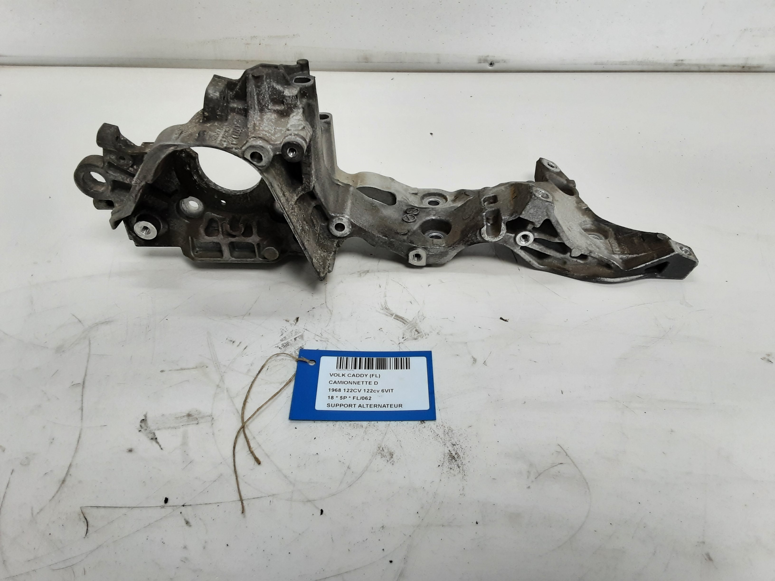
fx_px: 604
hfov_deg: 65.3
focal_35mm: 27
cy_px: 290
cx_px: 388
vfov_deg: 51.4
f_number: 1.9
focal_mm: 2.91
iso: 80
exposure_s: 1/100
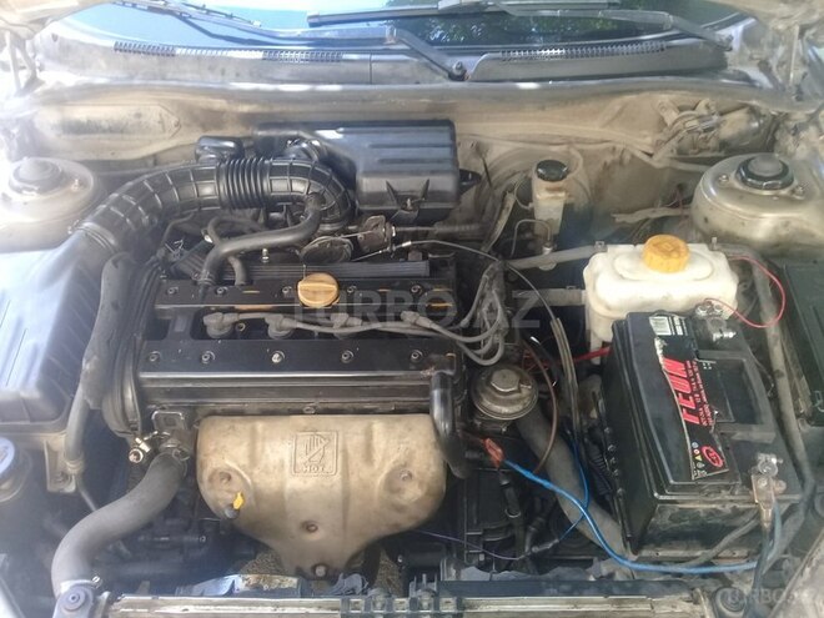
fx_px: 738
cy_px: 309
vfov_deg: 45.4
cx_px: 412
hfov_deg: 58.4
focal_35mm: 31
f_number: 2.2
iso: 64
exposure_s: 1/33
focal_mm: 3.3
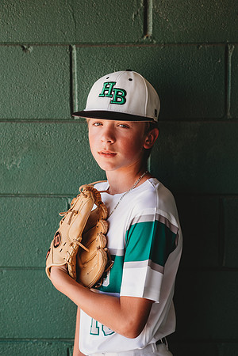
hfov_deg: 16.1
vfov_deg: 23.9
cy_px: 178
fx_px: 843
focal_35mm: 85
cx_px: 119
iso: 100
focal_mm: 85
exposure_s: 1/160
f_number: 2.8
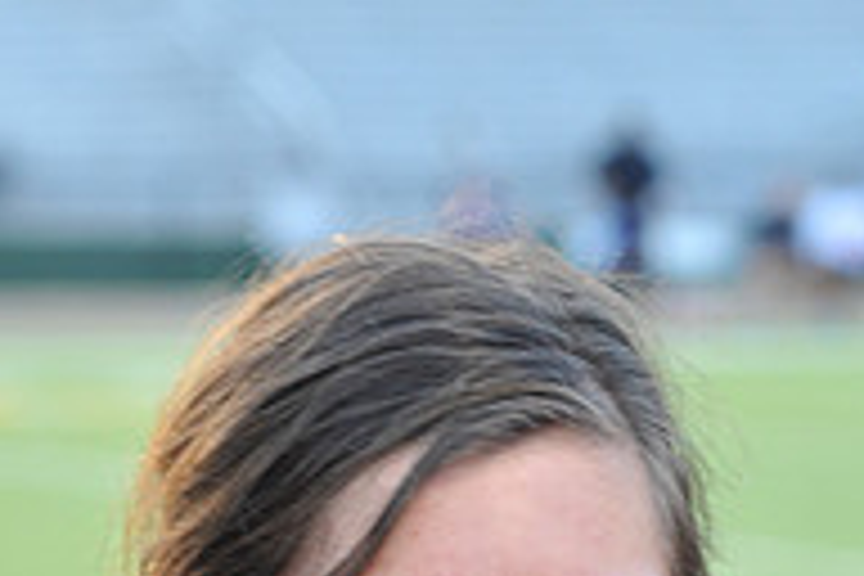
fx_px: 8111
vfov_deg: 4.0
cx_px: 423
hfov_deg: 6.1
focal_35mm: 338
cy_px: 1120
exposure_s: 1/80
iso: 1000
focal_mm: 112
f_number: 7.1
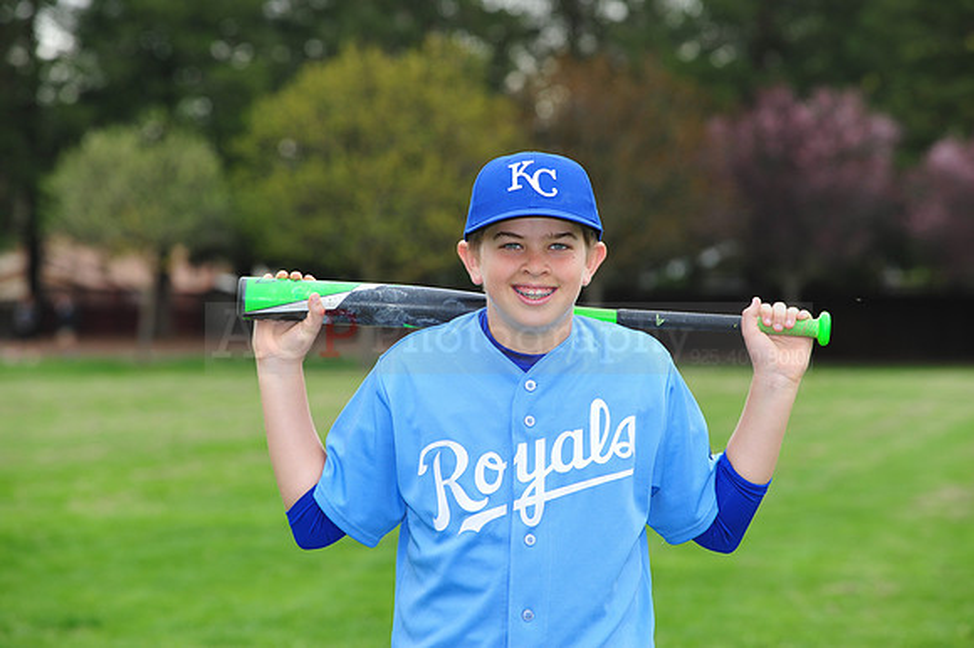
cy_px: 324
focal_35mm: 155
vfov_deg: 8.8
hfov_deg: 13.3
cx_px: 487
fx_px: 4191
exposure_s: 1/250
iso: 400
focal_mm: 155
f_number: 7.1
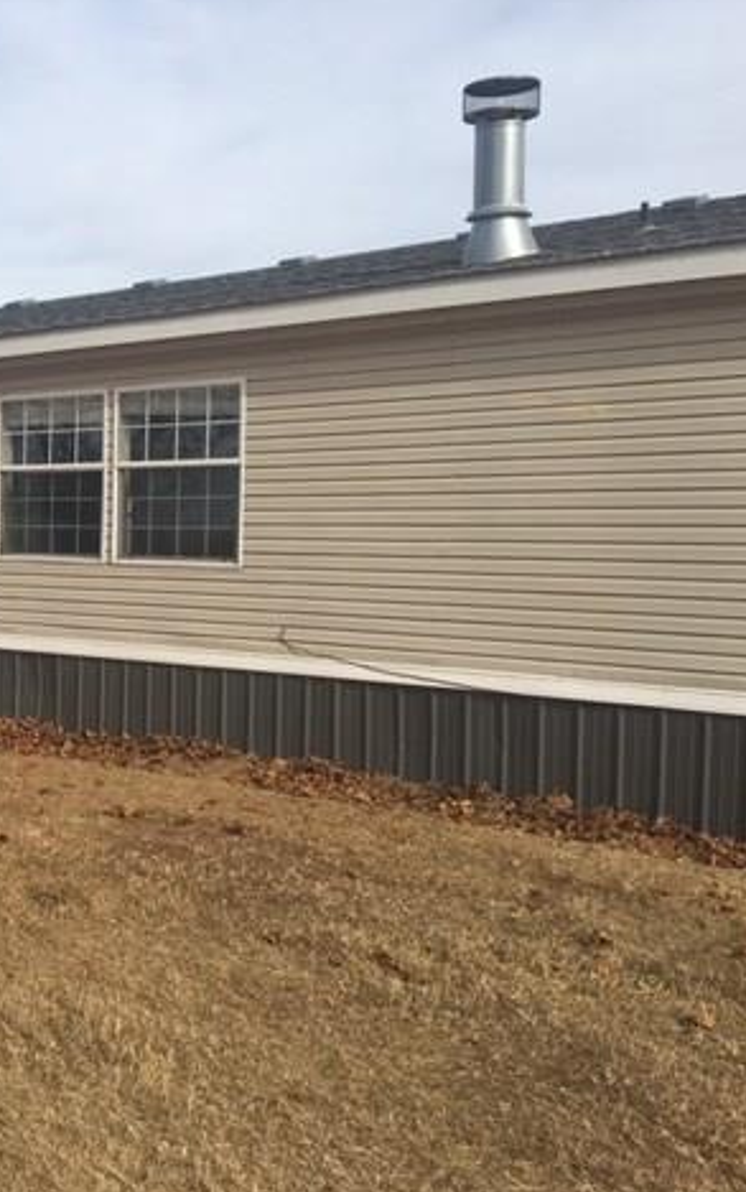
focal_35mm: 42
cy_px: 593
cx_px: -18
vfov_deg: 47.2
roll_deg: -1.3
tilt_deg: -1.3
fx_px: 1365
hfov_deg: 28.5
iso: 25
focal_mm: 4.15
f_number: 2.2
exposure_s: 1/2079
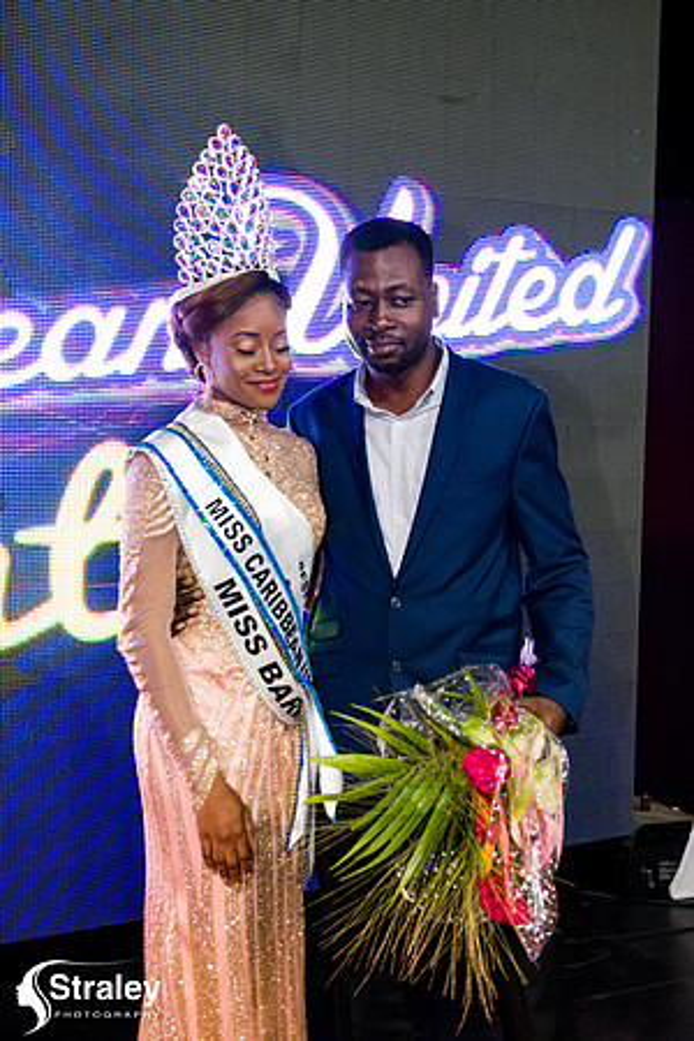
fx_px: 1677
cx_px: 347
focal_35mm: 58
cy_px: 520
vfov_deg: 34.5
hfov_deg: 23.4
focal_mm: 58
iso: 4000
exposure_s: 1/160
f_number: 5
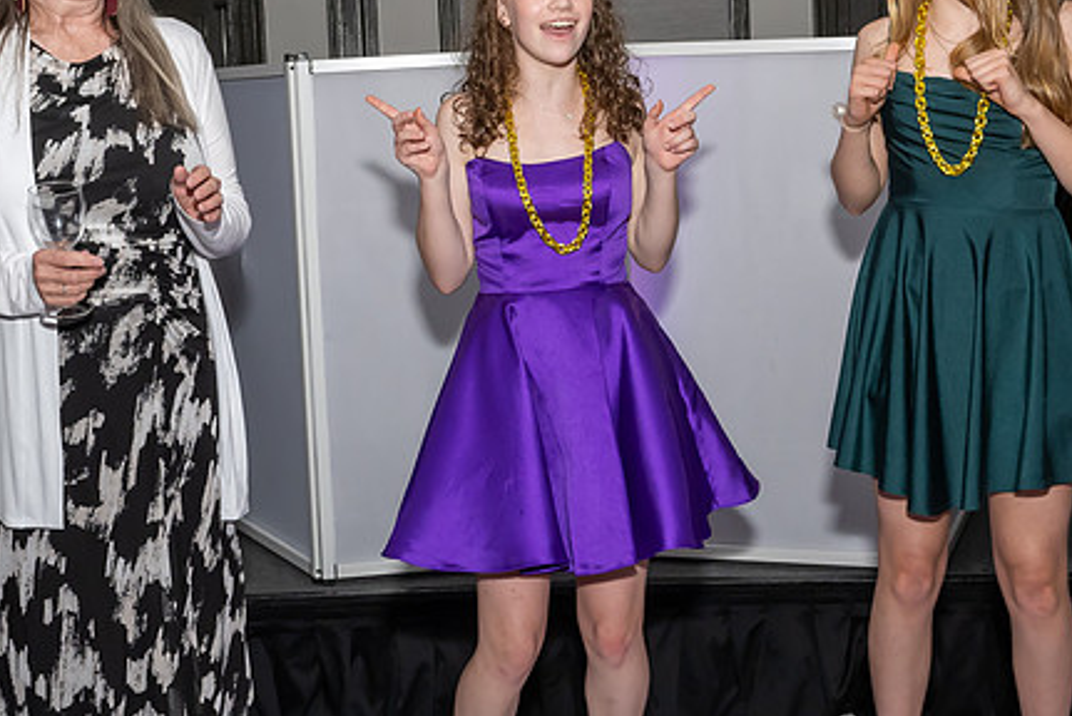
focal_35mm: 51
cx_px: 526
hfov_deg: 38.9
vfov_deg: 26.2
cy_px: 182
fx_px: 1520
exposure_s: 1/250
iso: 1000
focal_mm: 22
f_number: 8
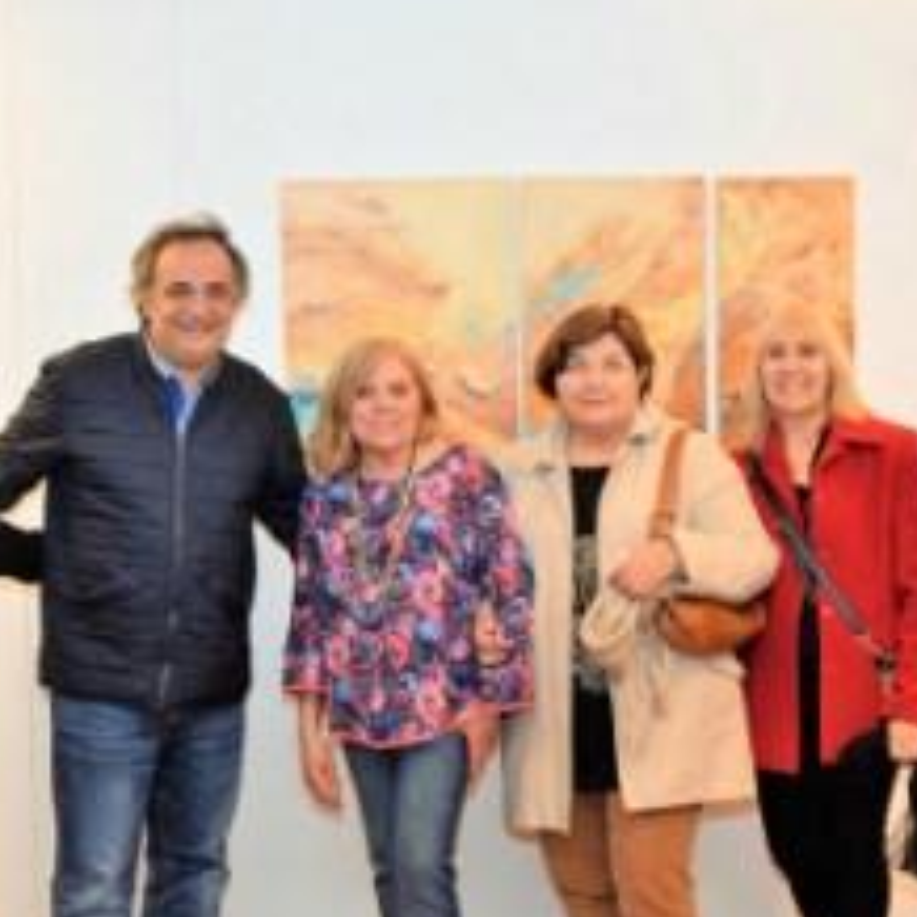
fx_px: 1888
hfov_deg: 27.3
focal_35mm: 63
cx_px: 467
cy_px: 591
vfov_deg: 27.2
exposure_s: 1/100
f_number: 5
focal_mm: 24
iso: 800
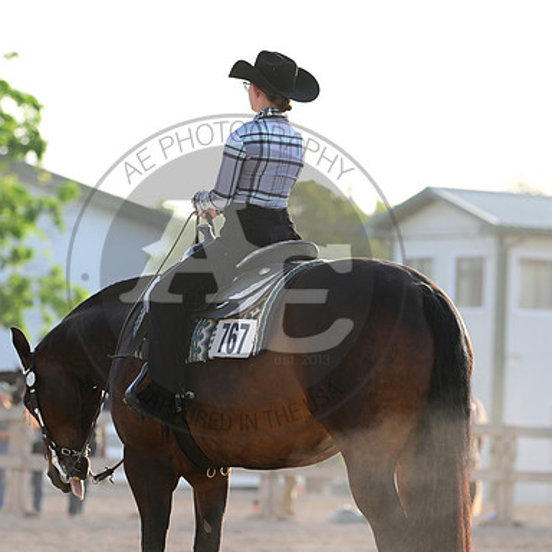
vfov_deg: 6.8
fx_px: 4637
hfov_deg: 6.8
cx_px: 236
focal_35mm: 257
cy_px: 277
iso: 1000
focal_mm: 200
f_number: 5
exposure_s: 1/1600
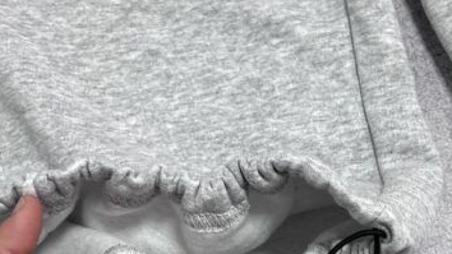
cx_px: 255
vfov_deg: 18.7
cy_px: 195
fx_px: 767
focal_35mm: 64
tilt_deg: -70.7
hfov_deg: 32.8
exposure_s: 1/100
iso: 125
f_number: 1.5
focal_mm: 5.7
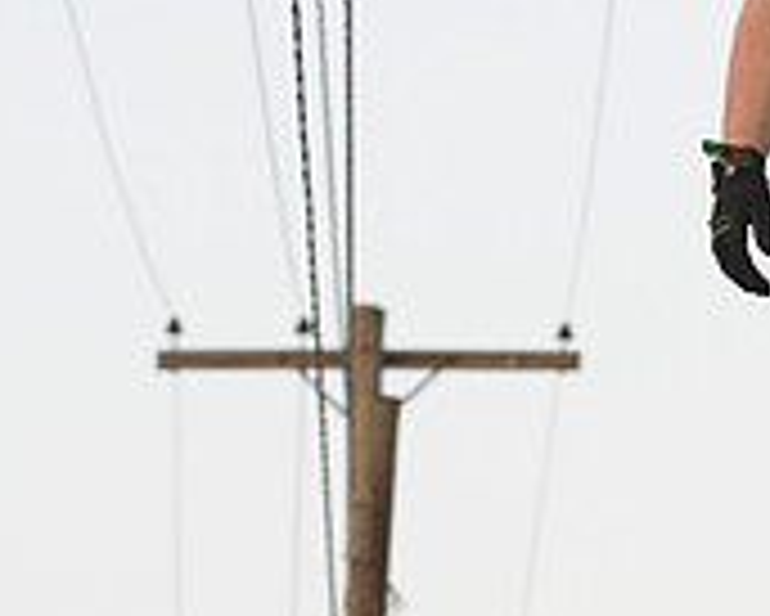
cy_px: -70
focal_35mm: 335
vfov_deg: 4.6
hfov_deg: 5.7
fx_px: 7639
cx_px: 1040
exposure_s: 1/250
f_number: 5
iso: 800
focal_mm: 105
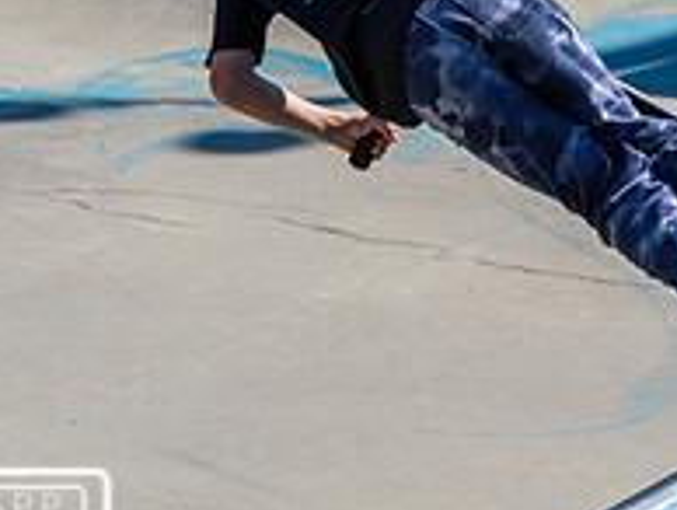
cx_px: 405
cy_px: 45
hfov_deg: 8.4
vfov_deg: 6.4
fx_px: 4582
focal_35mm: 234
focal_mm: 70
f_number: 8
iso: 200
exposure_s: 1/1000
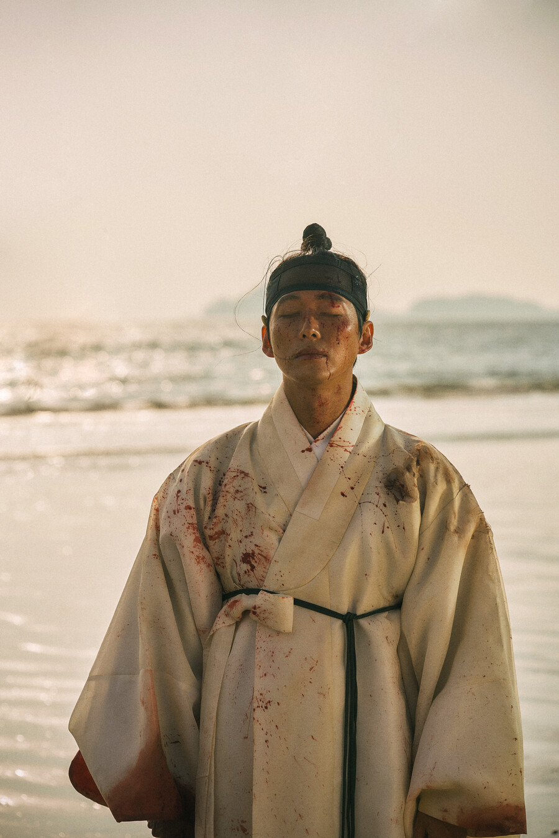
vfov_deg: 17.2
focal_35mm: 119
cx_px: 280
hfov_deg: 11.5
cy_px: 419
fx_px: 2770
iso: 160
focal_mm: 119
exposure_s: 1/160
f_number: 5.6
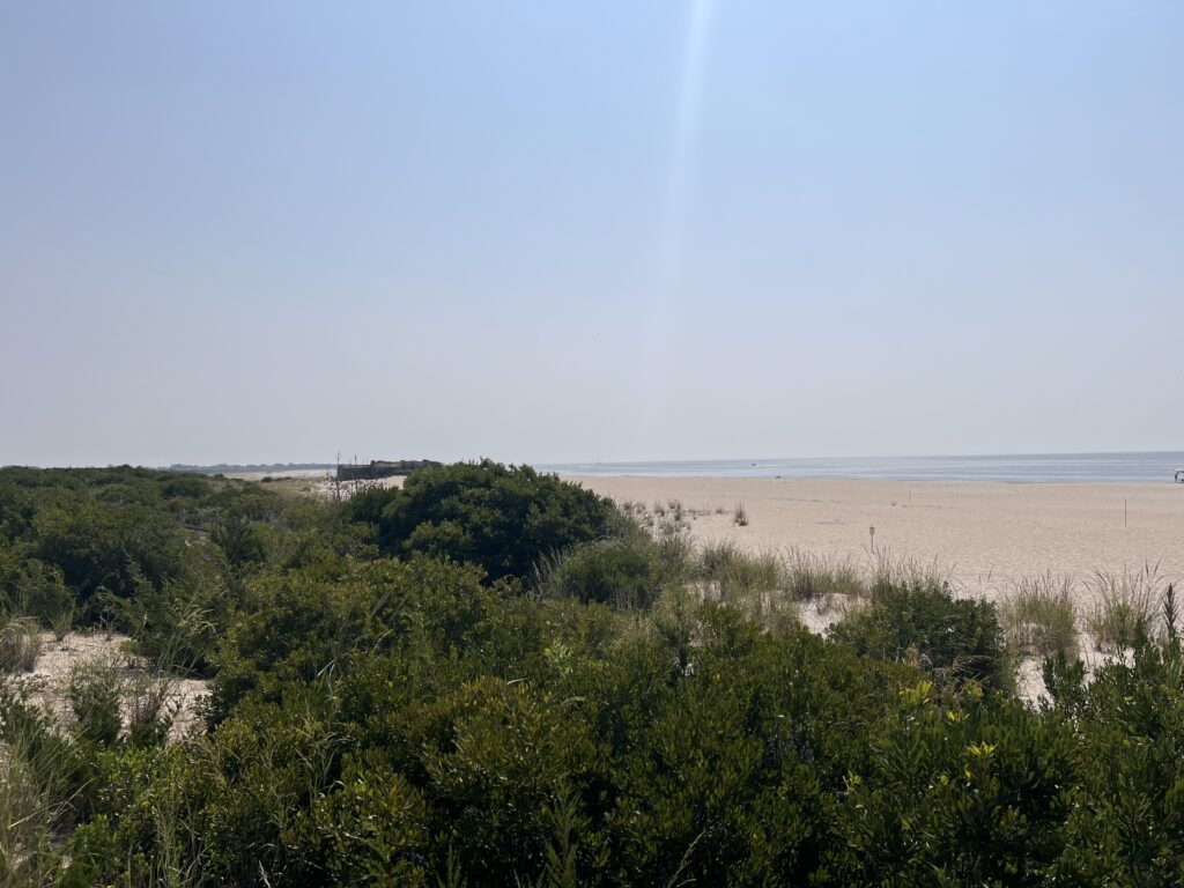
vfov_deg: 53.1
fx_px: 889
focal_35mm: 26
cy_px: 444
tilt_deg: +0.3
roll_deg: +1.1
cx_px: 592
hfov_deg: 67.3
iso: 50
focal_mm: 5.7
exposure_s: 1/16393
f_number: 1.5
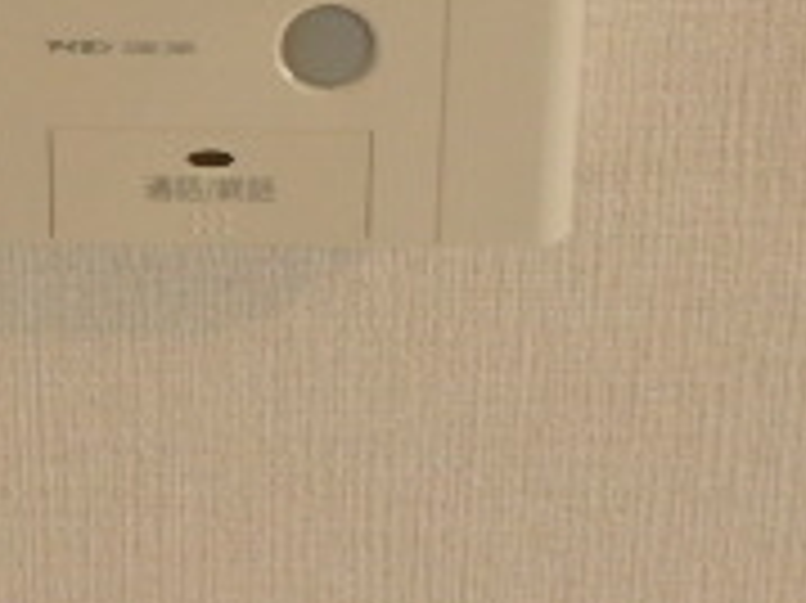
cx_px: 261
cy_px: -302
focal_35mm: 75
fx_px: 1745
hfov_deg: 25.8
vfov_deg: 17.6
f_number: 3.5
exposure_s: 1/30
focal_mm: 3.7
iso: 400
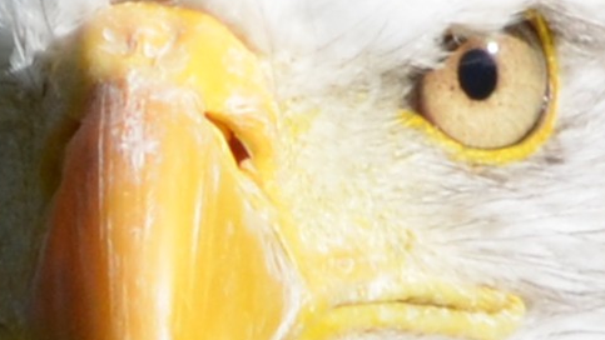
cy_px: 133
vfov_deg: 1.7
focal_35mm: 698
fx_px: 11201
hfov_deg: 3.1
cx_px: 222
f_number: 6.3
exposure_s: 1/1600
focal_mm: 210
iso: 400
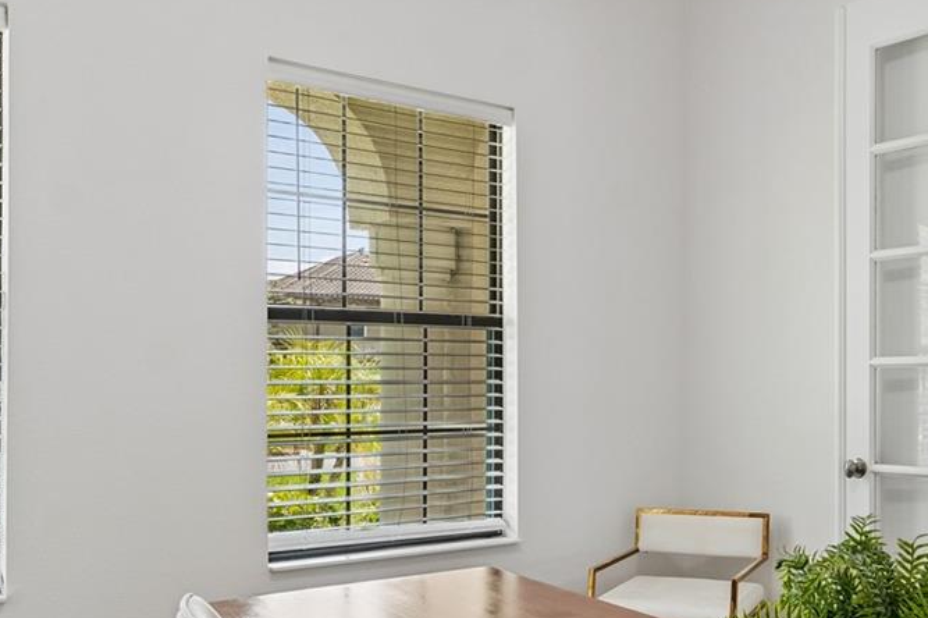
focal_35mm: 36
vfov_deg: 36.6
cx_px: 605
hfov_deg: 52.3
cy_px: 388
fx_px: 927
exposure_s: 1/5
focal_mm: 10
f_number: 7.1
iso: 100
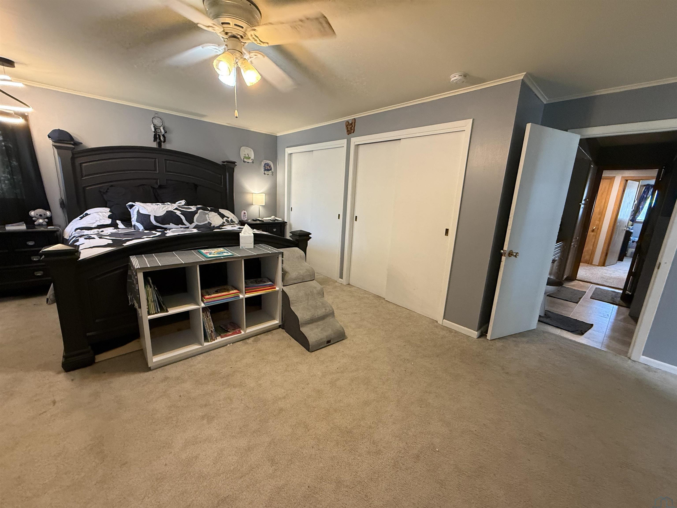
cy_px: 254
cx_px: 338
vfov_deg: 85.7
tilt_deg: -12.4
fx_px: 274
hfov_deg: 102.1
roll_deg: -3.4
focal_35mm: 14
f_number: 2.2
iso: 400
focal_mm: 2.22
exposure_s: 1/60
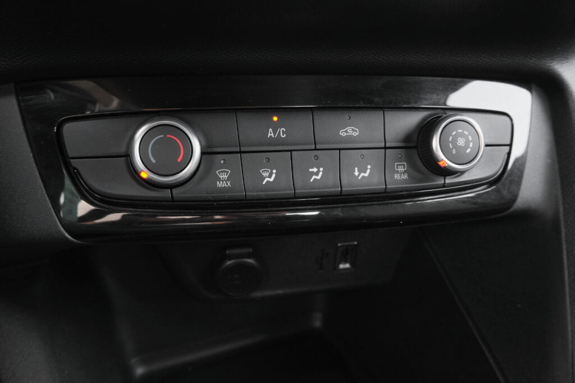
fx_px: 479
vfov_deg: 43.6
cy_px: 192
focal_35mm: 30
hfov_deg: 61.9
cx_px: 288
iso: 2000
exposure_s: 1/20
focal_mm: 19.7
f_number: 6.4
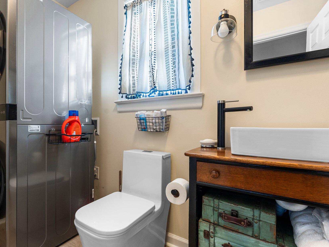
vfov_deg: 70.9
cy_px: 127
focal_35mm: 18
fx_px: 173
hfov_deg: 86.2
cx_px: 136
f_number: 7.1
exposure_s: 1/25
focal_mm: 15.2
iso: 1000
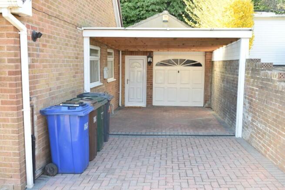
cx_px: 142
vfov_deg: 36.9
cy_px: 95
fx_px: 285
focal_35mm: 36
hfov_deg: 53.1
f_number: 7.1
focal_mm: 24
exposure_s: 1/160
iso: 800
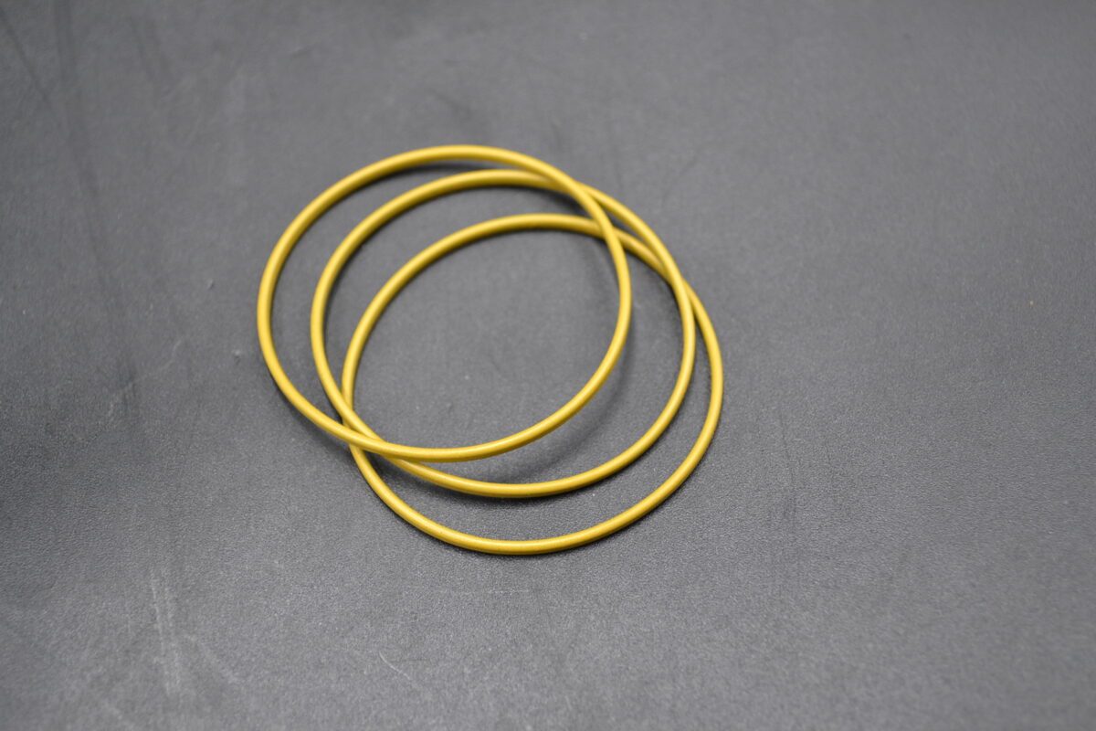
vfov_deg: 23.8
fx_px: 1735
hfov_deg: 35.1
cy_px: 366
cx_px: 548
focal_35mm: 57
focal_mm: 38
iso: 400
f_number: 5
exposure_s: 1/40
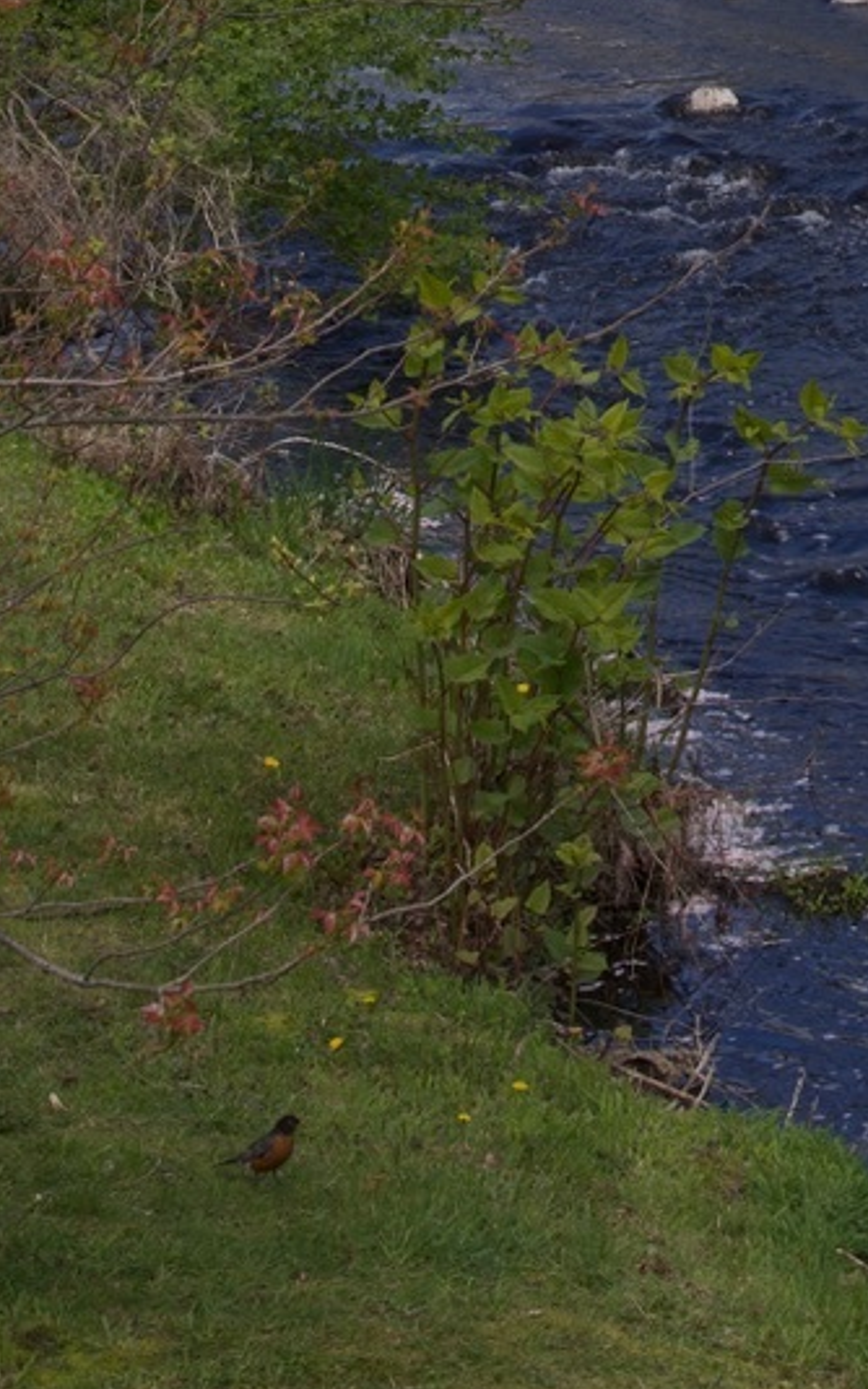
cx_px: 1471
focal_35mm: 167
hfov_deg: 7.7
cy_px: -1059
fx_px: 6317
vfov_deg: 11.7
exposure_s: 1/50
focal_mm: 38
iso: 64
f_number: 14
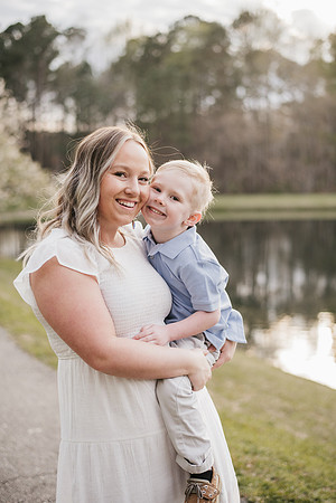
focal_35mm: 50
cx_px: 168
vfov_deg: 39.6
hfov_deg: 27.0
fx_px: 700
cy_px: 252
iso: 125
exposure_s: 1/640
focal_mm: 50
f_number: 2.2
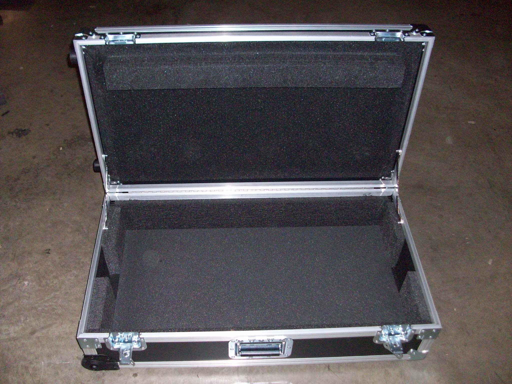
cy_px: 192
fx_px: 503
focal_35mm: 34
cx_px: 256
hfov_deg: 54.0
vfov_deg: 41.8
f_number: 2.8
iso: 200
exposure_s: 1/60
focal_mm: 5.7
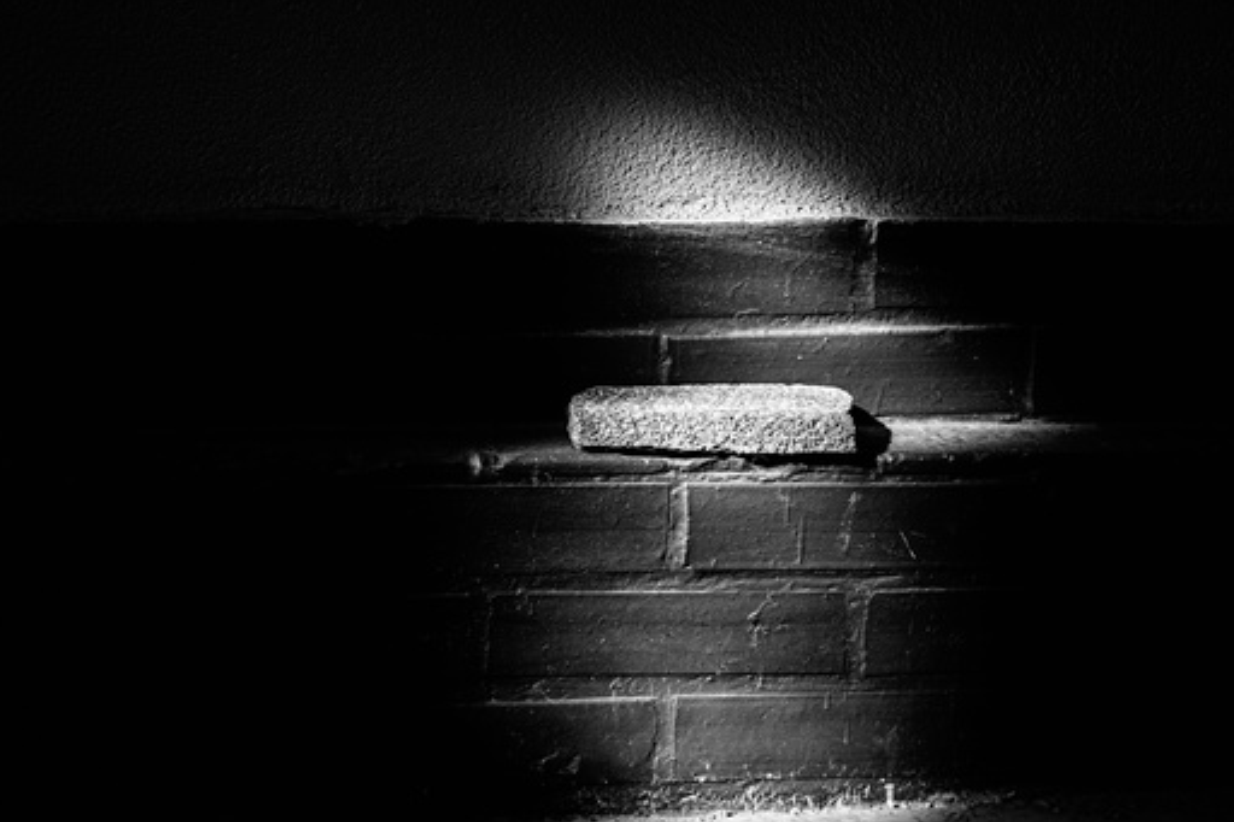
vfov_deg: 21.5
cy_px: 456
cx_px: 587
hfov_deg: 31.9
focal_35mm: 63
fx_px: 2159
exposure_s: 1/125
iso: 100
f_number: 3.5
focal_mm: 50
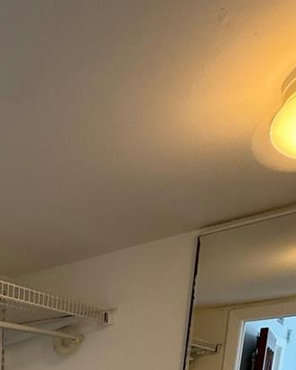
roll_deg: +0.8
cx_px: -87
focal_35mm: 40
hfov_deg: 30.0
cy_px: 499
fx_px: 438
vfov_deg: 32.3
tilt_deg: -10.7
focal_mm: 2.22
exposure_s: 1/60
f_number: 2.2
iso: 200
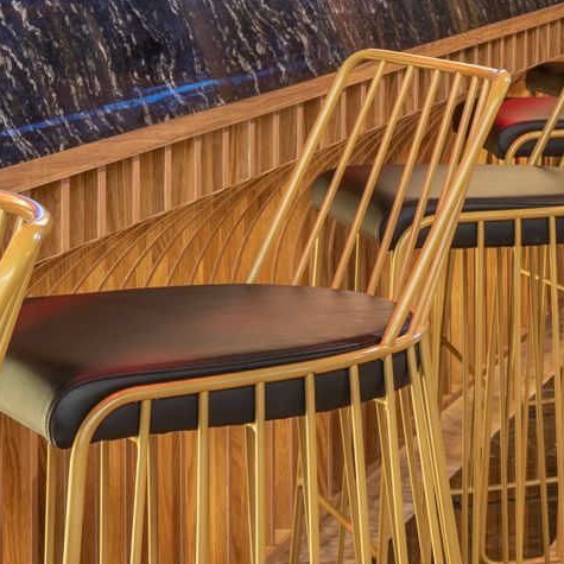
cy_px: -153
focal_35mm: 121
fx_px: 2230
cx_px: 1215
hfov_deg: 12.3
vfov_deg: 13.9
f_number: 8
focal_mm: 17
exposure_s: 4
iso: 50
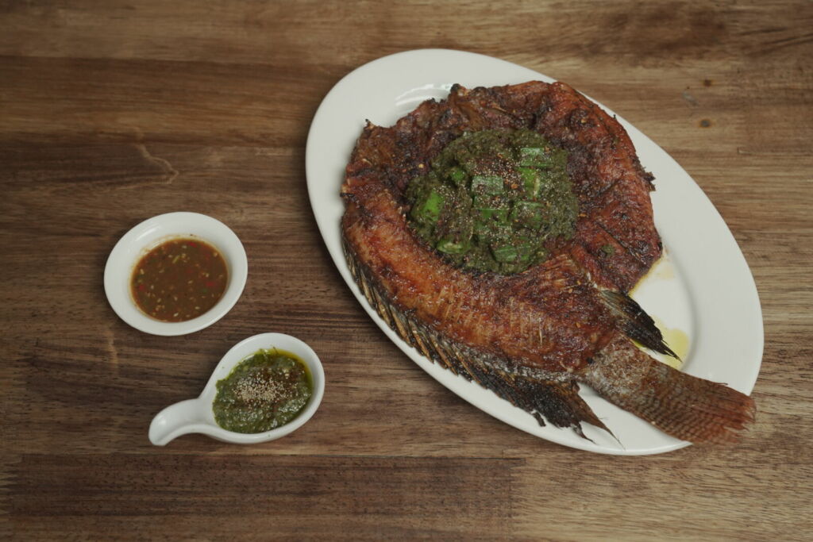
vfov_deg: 29.3
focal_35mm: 46
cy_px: 271
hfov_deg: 42.7
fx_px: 1039
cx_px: 406
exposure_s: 1/100
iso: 1000
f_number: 4.5
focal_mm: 46
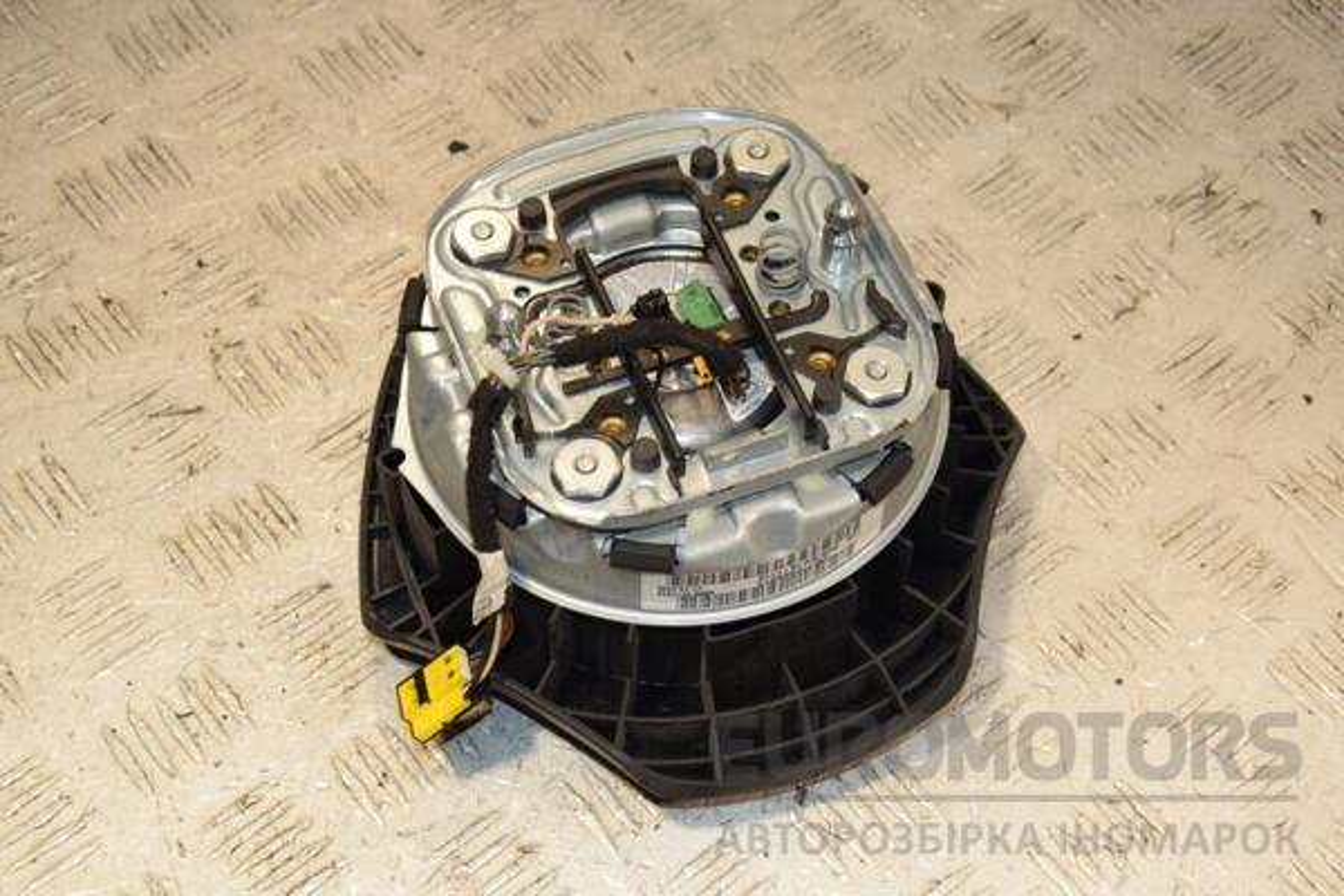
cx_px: 672
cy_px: 448
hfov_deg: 31.9
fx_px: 2352
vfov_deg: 21.6
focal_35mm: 63
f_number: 8
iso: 800
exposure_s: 1/200
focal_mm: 42
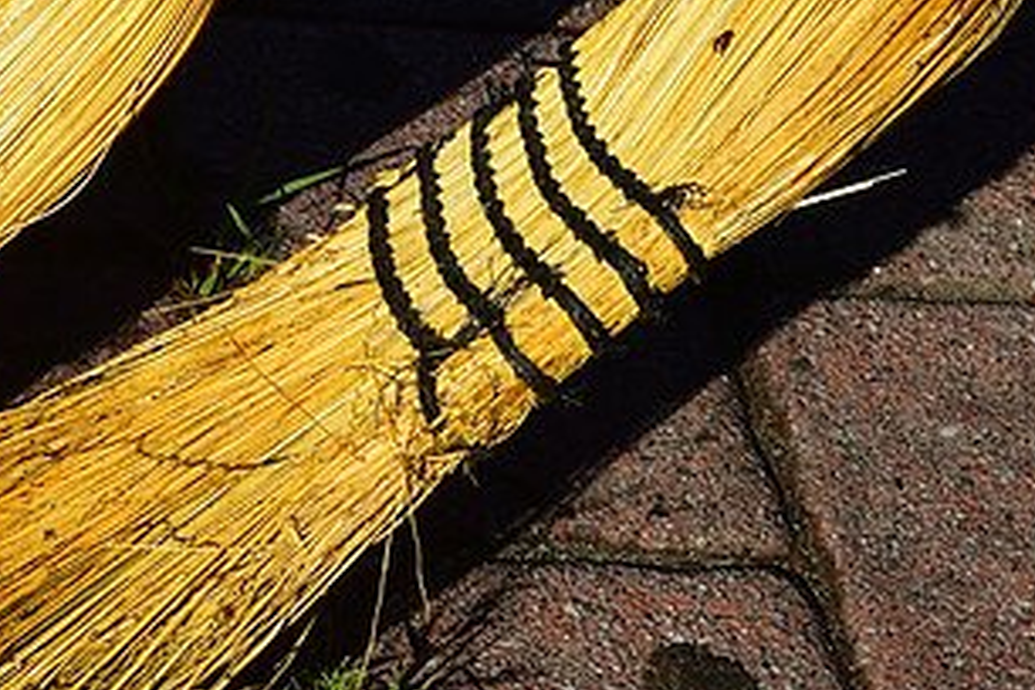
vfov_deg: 6.4
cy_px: 193
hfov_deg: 9.4
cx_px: -85
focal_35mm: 216
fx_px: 6210
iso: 200
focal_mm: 40
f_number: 11
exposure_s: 1/320
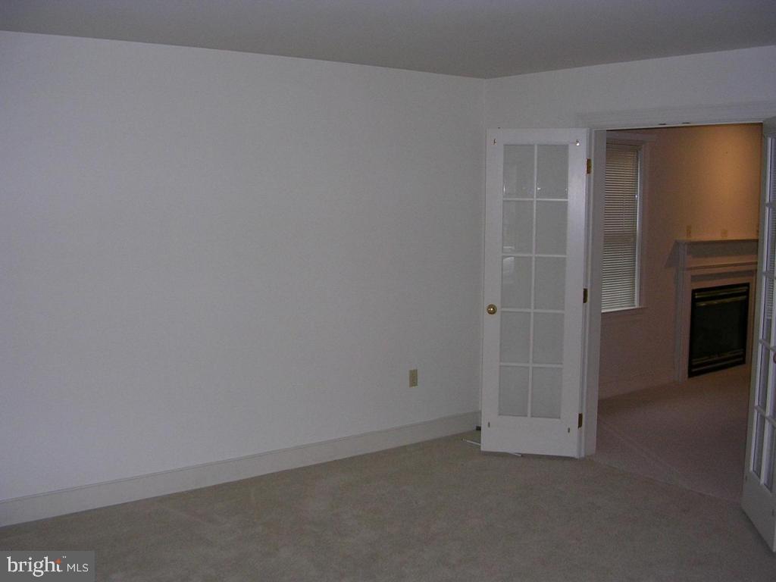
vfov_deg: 37.7
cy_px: 291
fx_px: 852
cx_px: 388
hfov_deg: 49.0
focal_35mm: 38
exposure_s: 1/60.1
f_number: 2.8
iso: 68
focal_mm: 5.8
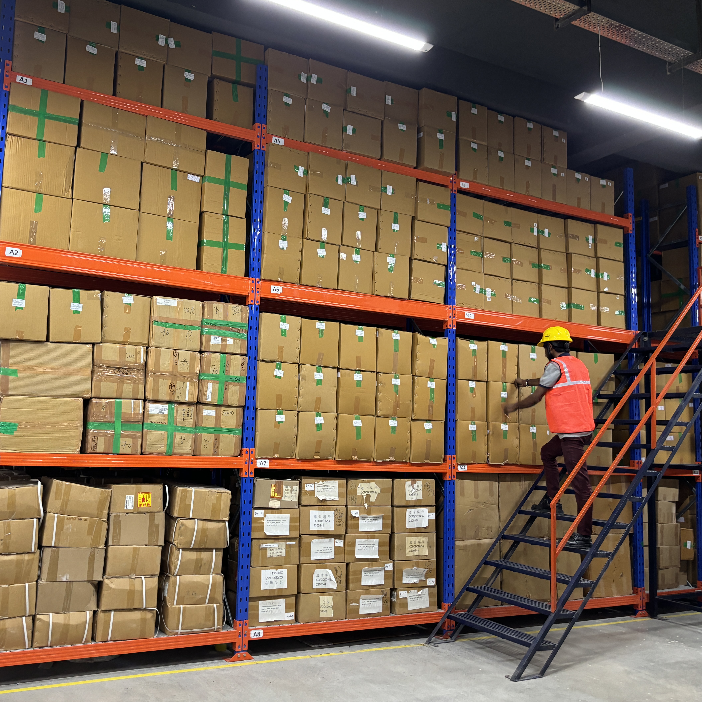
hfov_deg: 51.6
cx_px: 238
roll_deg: -1.7
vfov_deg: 52.5
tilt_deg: +7.2
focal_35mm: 31
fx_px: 711
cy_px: 350
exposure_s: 1/50
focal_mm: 5.96
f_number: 1.6
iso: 160
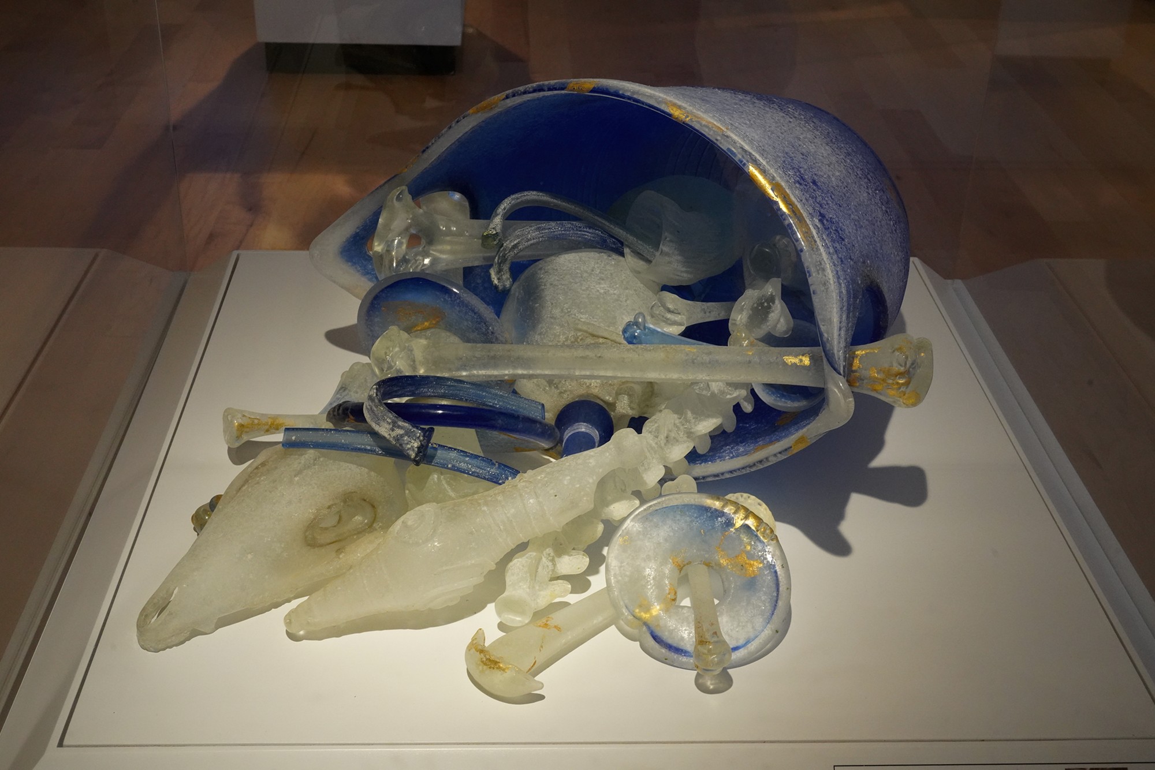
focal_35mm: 44
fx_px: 1412
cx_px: 578
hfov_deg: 44.5
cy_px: 385
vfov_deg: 30.5
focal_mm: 44
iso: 6400
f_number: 16
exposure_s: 1/100
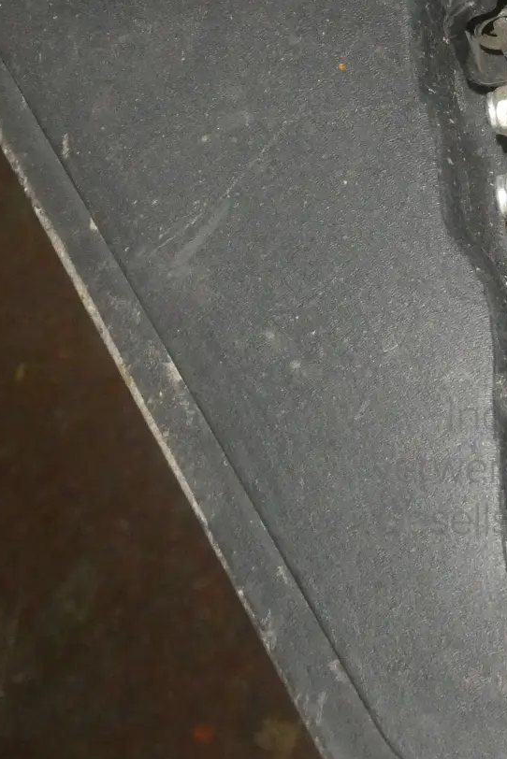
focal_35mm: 59
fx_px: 1245
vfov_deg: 31.3
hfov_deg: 22.2
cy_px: -3
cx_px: 503
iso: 800
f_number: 3.3
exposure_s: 1/60
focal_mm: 4.3
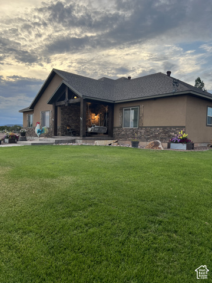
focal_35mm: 26
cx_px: 106
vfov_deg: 67.3
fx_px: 212
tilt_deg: -0.6
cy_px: 142
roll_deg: -0.6
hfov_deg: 53.1
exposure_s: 1/231
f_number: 1.5
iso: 40
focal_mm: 5.7
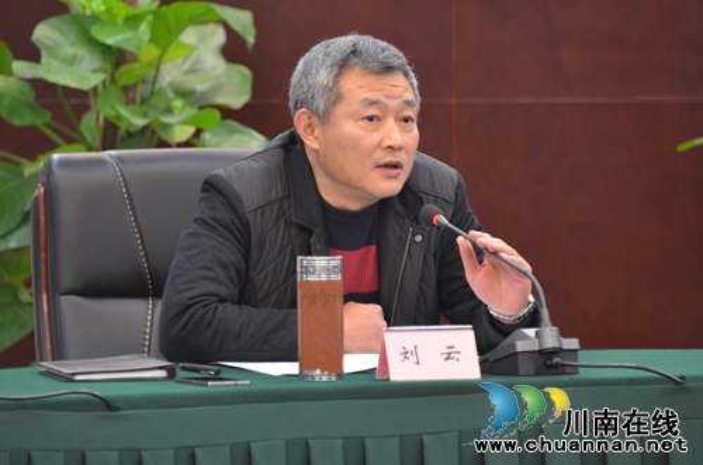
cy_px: 232
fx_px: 7307
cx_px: 352
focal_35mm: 375
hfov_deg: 5.5
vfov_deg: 3.6
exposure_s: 1/8
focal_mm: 250
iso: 640
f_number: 5.6
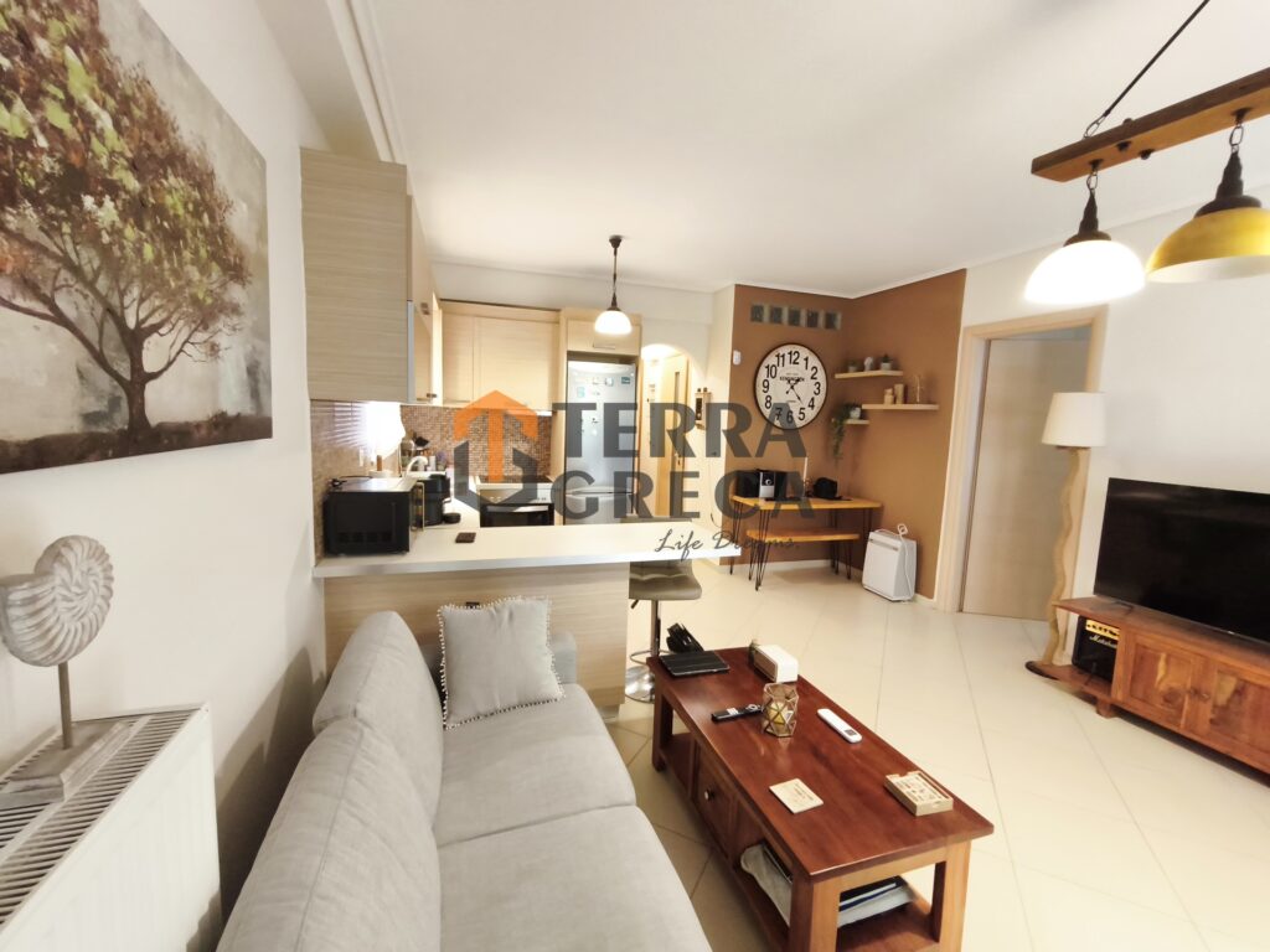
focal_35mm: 15
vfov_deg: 81.7
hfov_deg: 98.2
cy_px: 476
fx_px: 550
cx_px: 635
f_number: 2.2
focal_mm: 1.91
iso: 800
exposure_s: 1/25
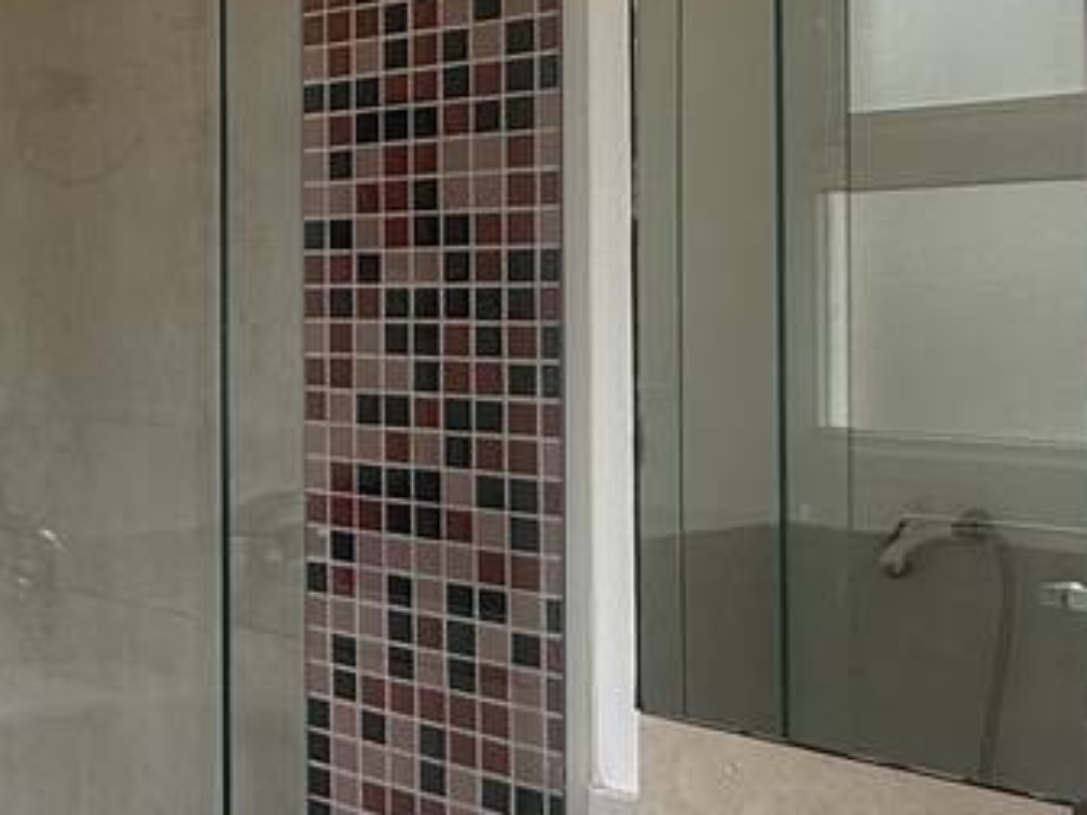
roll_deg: -0.1
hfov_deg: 27.7
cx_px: -265
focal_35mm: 60
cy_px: 259
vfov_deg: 24.3
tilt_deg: +1.8
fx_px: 1884
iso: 50
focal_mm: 2.22
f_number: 2.2
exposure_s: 1/253
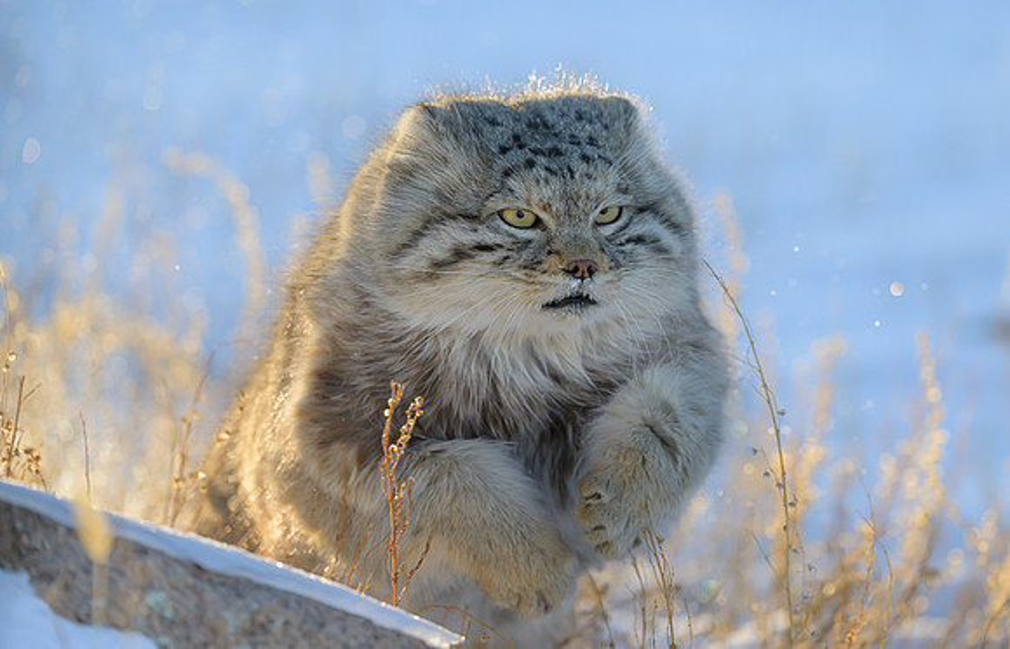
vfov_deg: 6.0
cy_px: 257
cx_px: 589
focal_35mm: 224
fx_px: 6214
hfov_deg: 9.3
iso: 800
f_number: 5
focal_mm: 190
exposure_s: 1/2500
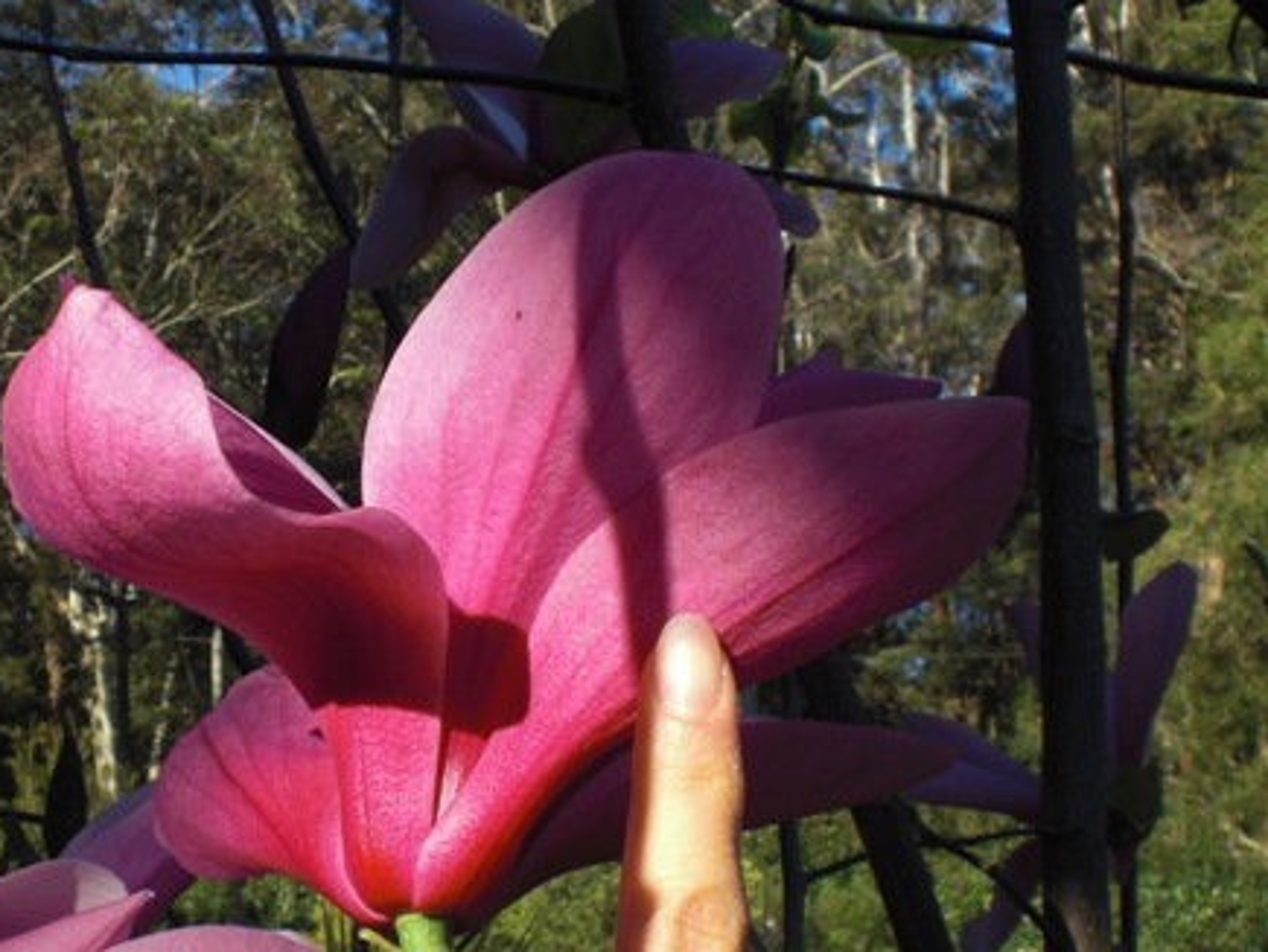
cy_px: 550
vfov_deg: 25.7
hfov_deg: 33.5
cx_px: 450
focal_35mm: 57
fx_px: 2090
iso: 64
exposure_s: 1/200
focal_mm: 6.3
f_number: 5.6
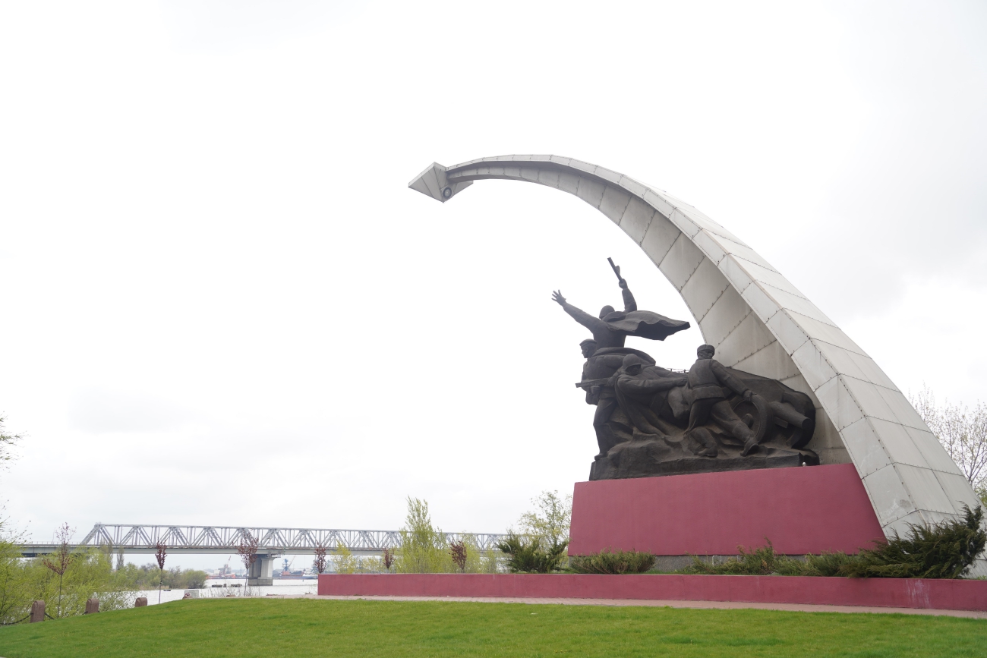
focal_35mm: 38
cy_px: 329
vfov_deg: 35.1
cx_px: 494
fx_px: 1042
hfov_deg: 50.7
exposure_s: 1/250
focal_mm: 38
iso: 125
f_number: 4
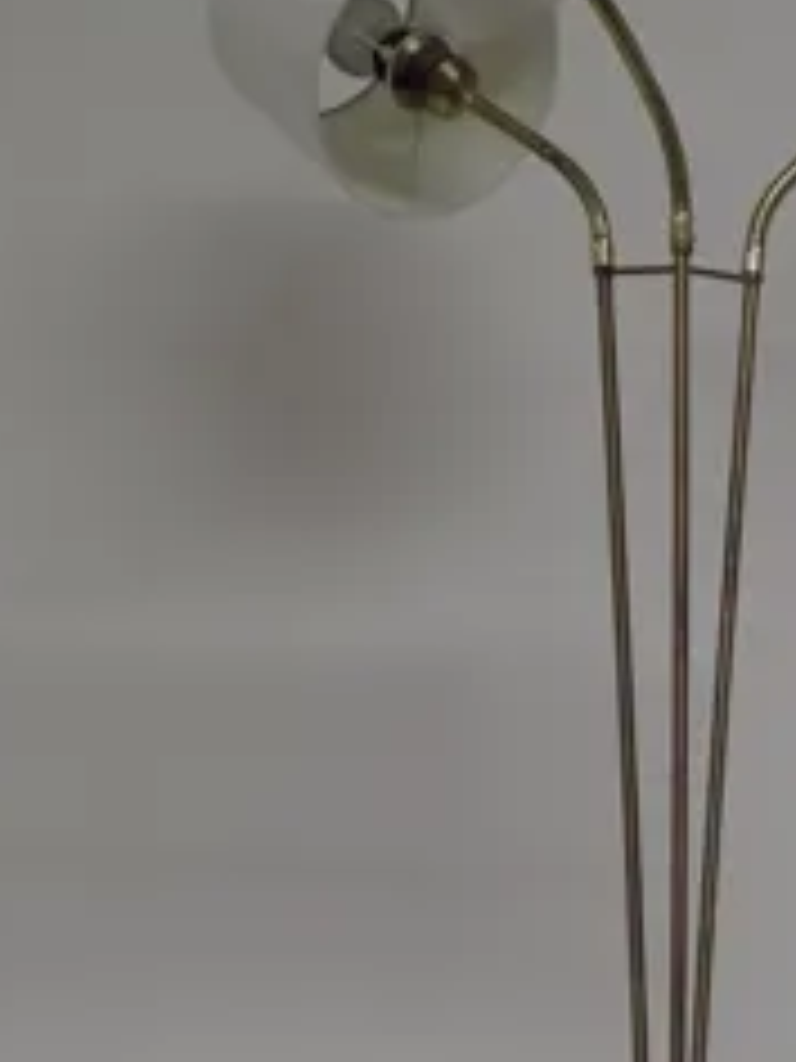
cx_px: 738
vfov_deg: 21.7
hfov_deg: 16.4
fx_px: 2729
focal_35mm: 89
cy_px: 882
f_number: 2.6
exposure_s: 1/60
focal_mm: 6.42
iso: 100
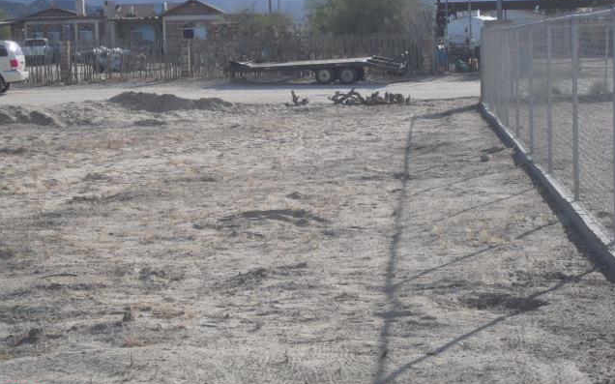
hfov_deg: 21.9
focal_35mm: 95
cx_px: 308
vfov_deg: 13.8
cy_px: 194
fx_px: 1592
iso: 64
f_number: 12.8
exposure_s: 1/60
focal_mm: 15.7
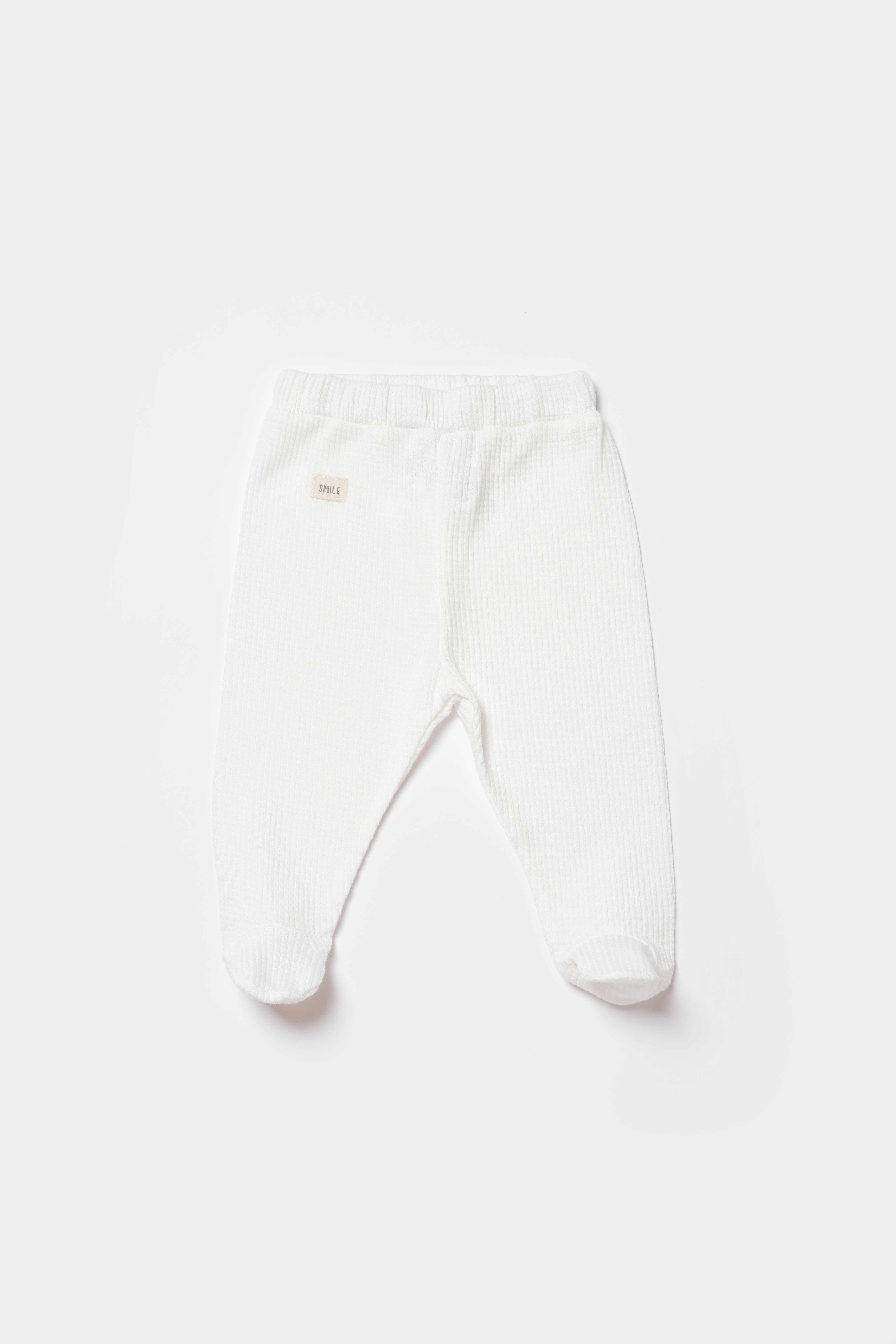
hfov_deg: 24.2
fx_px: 2091
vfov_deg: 35.6
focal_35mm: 56
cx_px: 448
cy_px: 672
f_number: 13
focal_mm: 37.4
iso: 125
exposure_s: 1/125
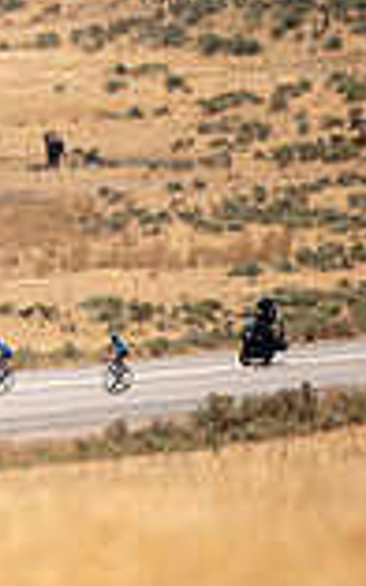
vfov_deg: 2.8
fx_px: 12044
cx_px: -571
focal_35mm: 754
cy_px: 338
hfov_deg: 1.7
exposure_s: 1/1250
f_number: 4
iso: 100
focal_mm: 200
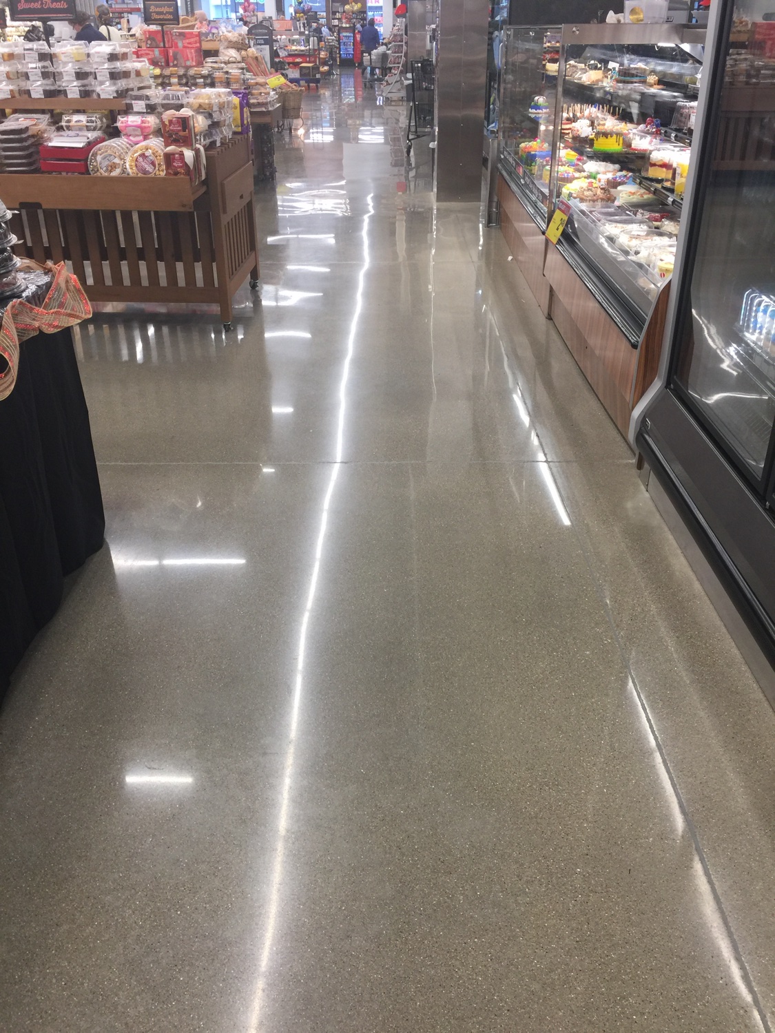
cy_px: 516
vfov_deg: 61.7
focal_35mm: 29
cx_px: 388
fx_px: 866
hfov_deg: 48.2
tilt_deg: -28.1
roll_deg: +1.0
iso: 32
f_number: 2.2
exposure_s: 1/30
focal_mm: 4.15
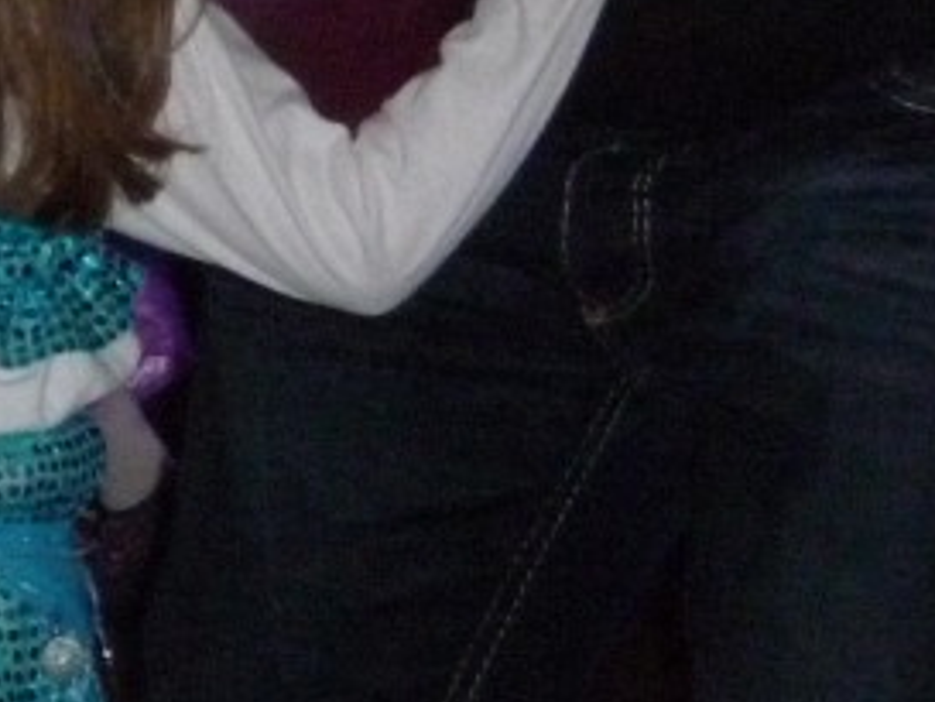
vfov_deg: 4.7
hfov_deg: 6.3
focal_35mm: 315
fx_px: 8512
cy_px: -421
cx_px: 199
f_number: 4.7
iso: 640
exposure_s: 1/40
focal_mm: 14.2
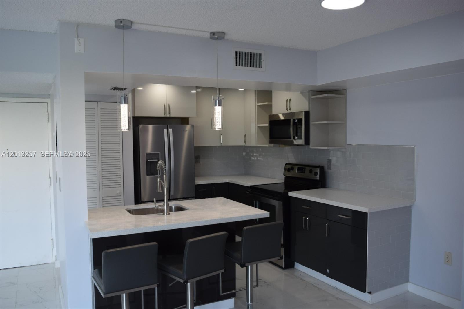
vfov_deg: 43.6
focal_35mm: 30
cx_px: 232
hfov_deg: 61.9
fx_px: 387
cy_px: 154
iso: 400
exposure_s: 1/100
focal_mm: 20
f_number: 5
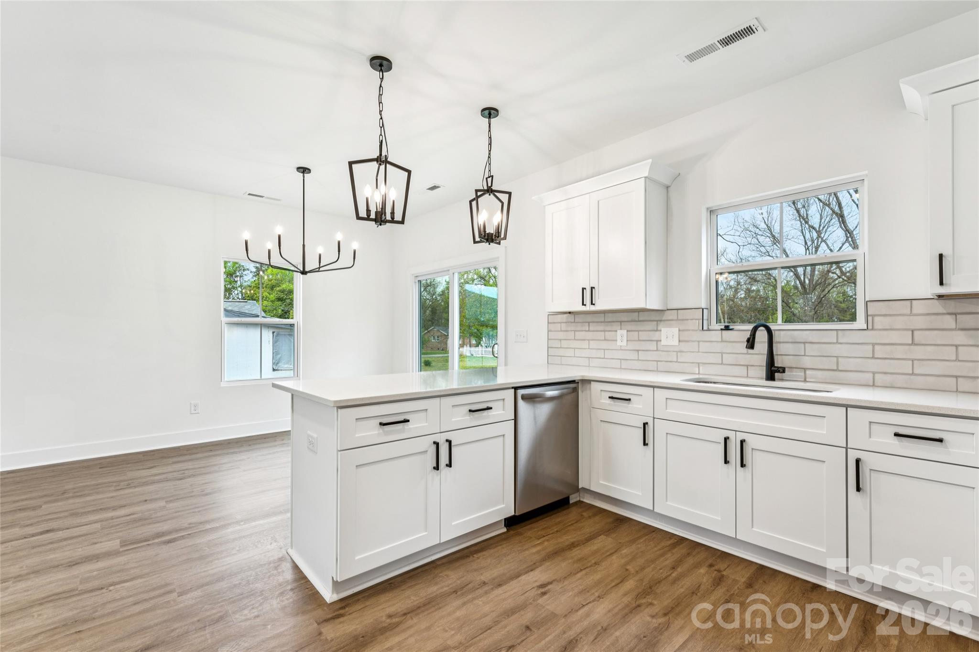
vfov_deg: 73.7
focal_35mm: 16
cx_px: 490
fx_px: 435
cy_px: 326
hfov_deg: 96.7
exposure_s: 1/13
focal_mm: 16
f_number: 9
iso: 100
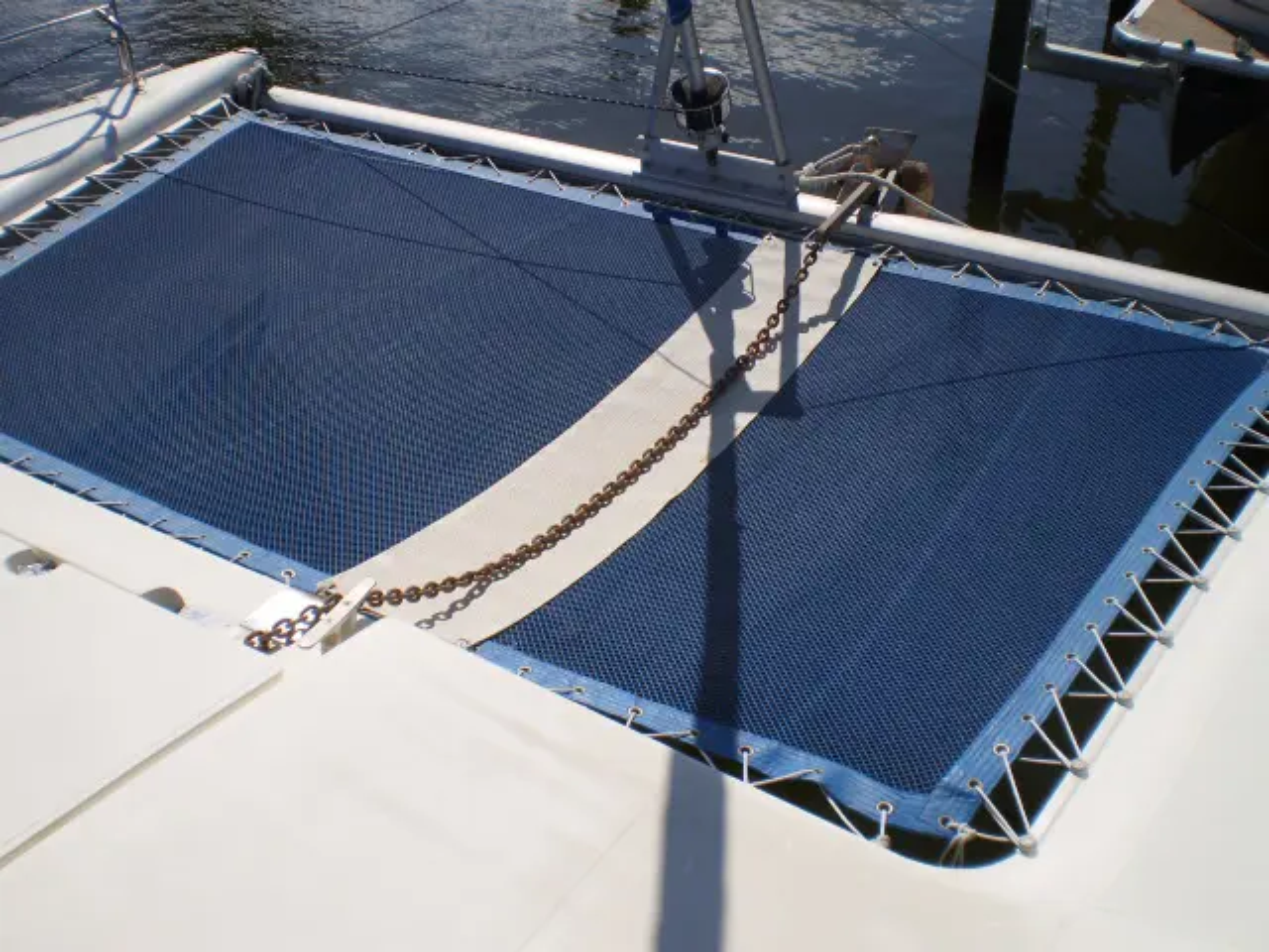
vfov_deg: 39.7
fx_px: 1320
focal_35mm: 36
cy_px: 476
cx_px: 634
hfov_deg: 51.4
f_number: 4.6
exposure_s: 1/2000
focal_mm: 6.3
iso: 64
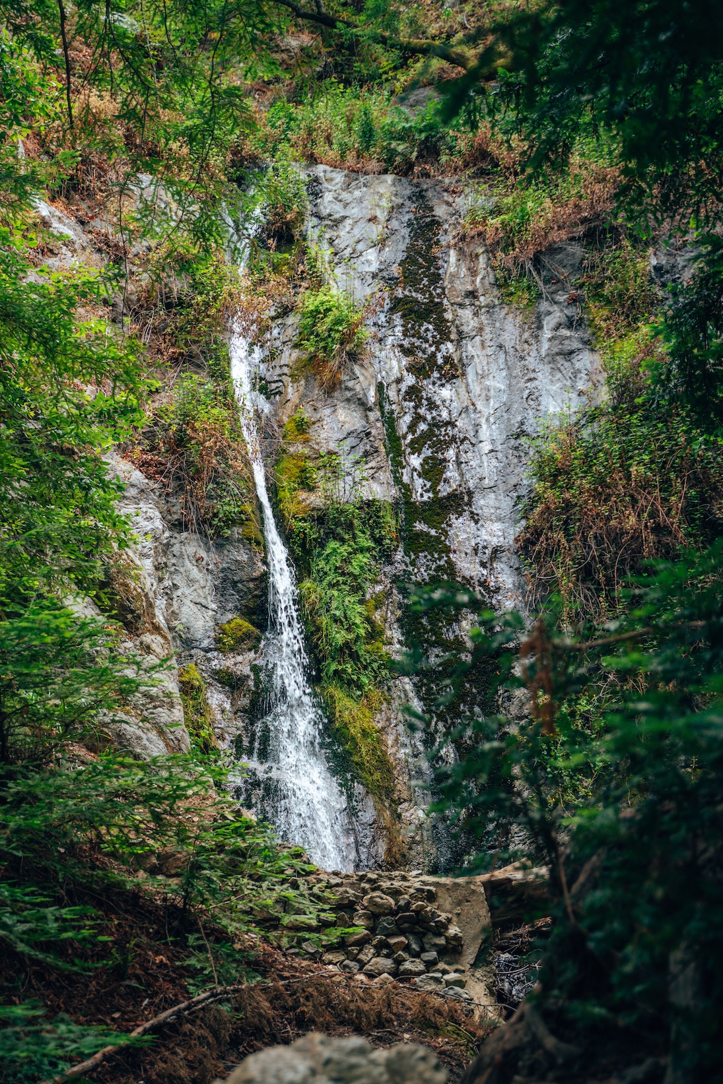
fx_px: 1687
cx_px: 290
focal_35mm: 56
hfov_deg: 24.1
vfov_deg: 35.6
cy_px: 606
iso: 400
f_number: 2.8
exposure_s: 1/200
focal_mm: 46
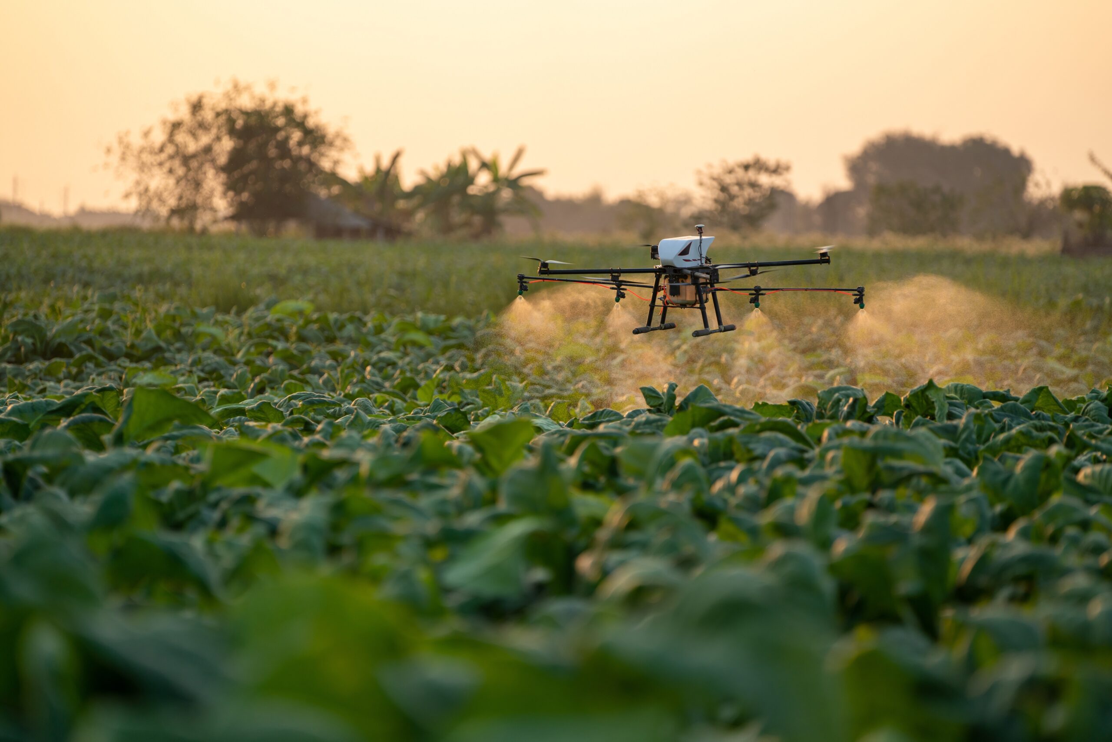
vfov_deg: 6.9
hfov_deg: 10.3
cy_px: 371
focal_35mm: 200
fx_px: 6179
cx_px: 556
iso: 200
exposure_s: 1/640
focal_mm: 200
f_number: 2.8
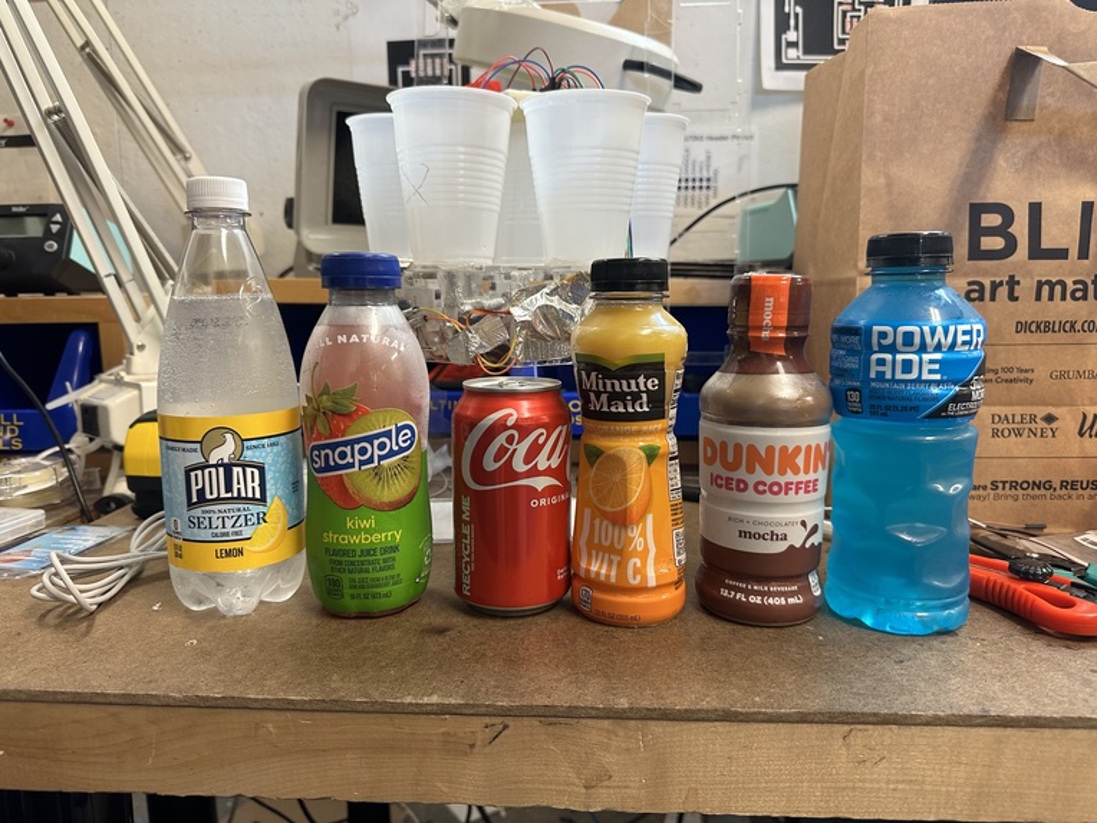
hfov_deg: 71.6
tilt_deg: -8.4
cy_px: 412
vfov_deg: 56.8
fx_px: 761
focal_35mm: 24
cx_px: 548
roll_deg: +0.3
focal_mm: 6.86
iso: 200
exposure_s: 1/60
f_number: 1.78
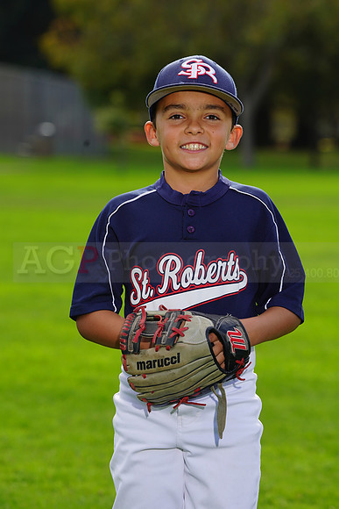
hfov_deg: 6.0
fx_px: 3232
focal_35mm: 229
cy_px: 254
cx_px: 170
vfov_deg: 9.0
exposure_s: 1/250
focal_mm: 229
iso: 200
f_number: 8
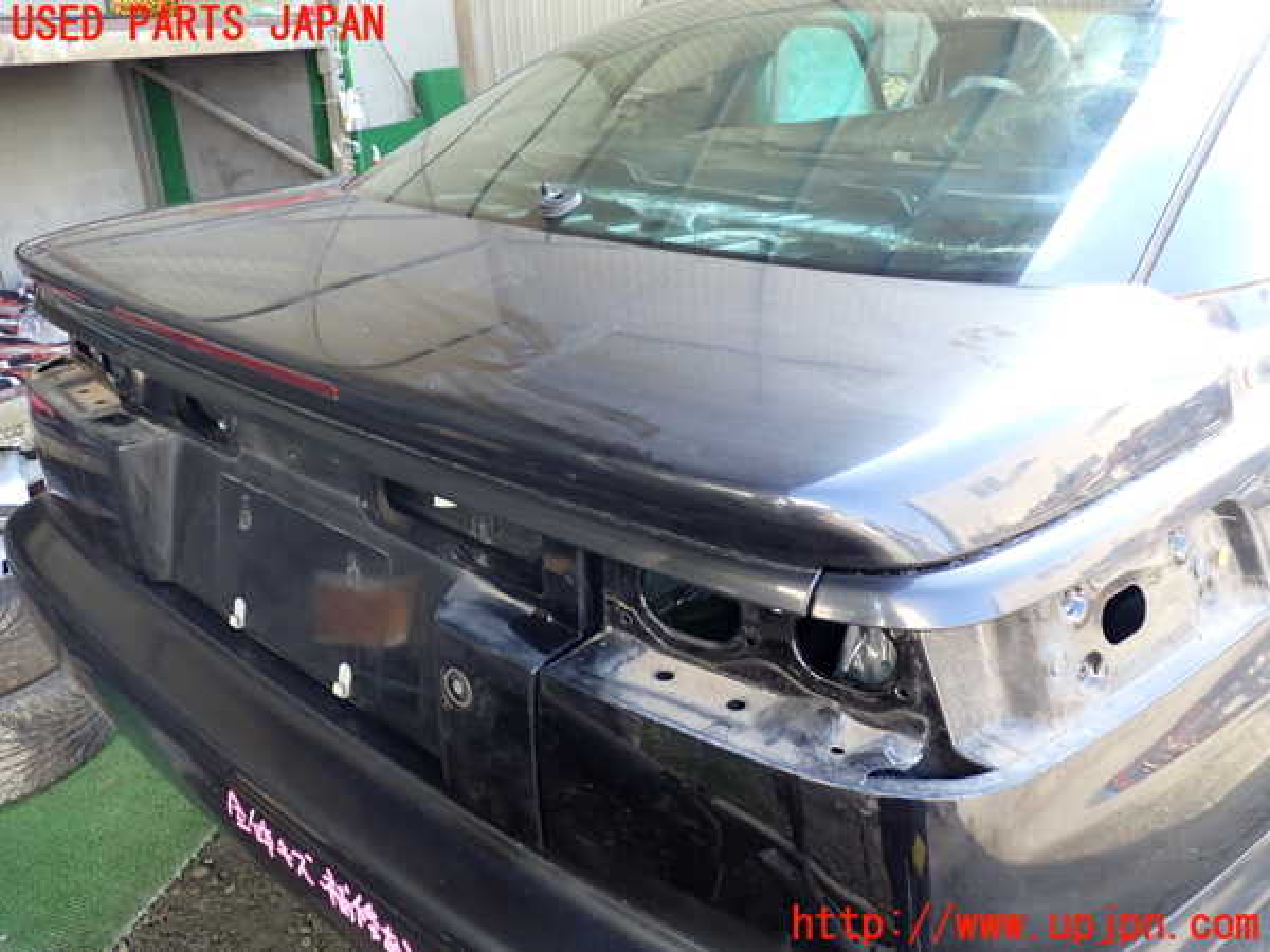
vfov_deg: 46.8
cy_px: 476
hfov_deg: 60.0
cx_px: 635
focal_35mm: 30
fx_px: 1101
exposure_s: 1/80
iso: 200
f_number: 2.3
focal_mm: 5.4
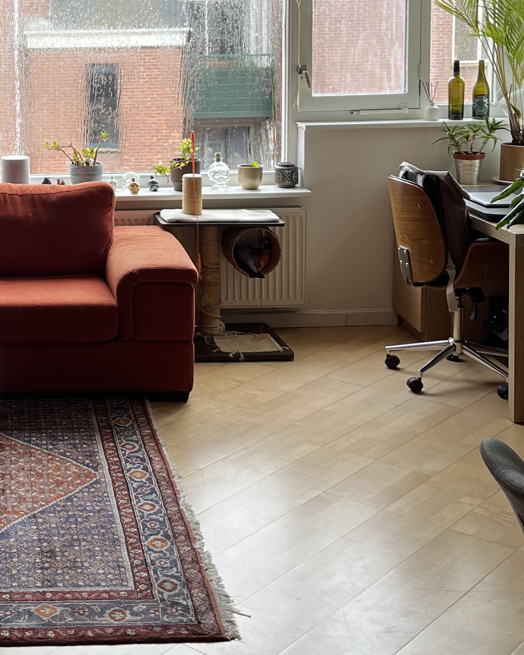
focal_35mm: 59
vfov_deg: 31.2
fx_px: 1144
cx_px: -26
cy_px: 133
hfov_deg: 24.4
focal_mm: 5.1
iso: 80
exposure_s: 1/121
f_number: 1.6
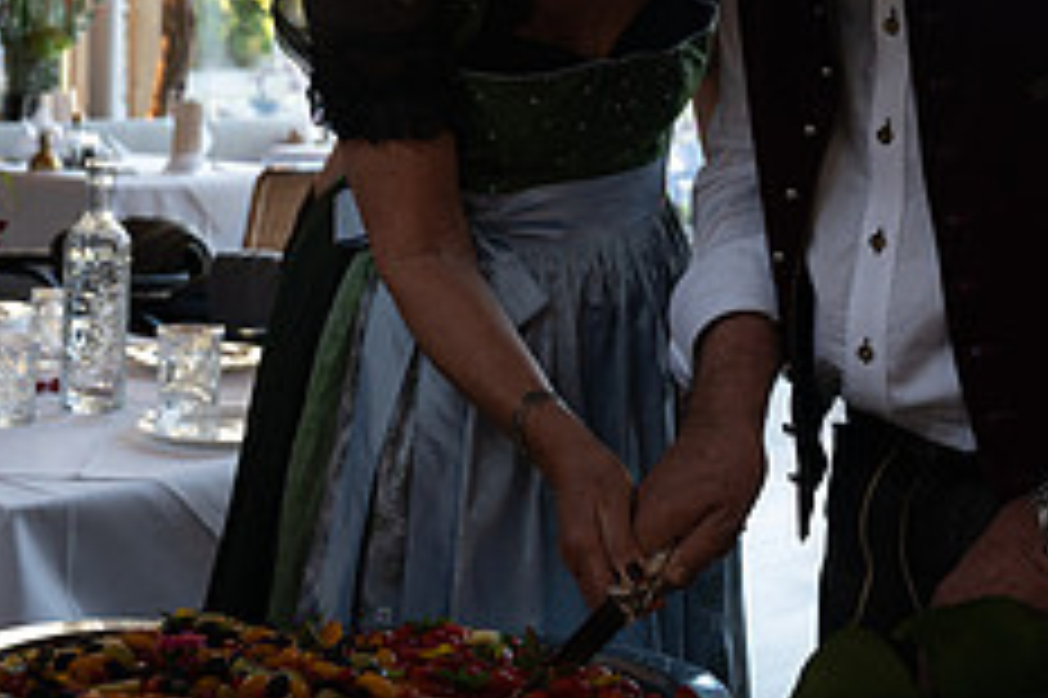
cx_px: 522
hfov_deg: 26.7
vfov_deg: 17.7
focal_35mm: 76
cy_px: 108
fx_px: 2211
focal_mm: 30.5
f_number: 4
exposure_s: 1/60
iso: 400
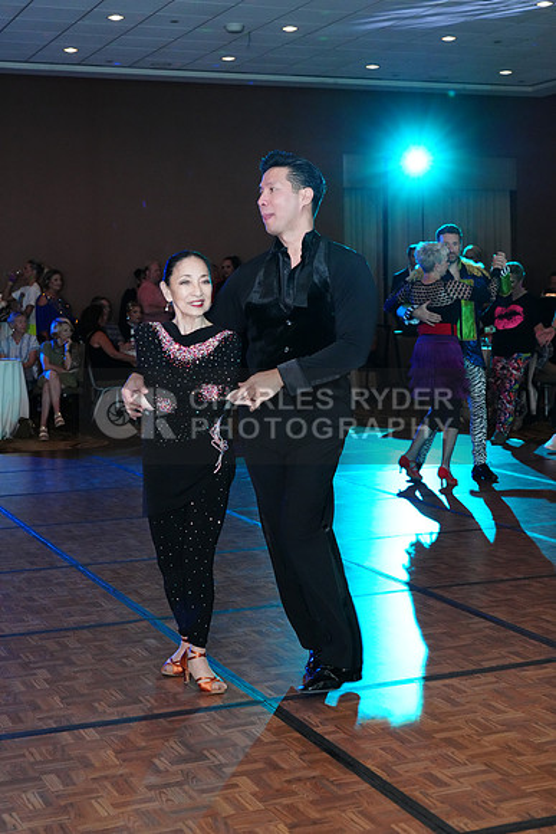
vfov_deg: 36.9
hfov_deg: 25.1
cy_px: 417
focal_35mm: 54
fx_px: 1250
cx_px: 278
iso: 5000
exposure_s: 1/200
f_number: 5
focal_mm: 54
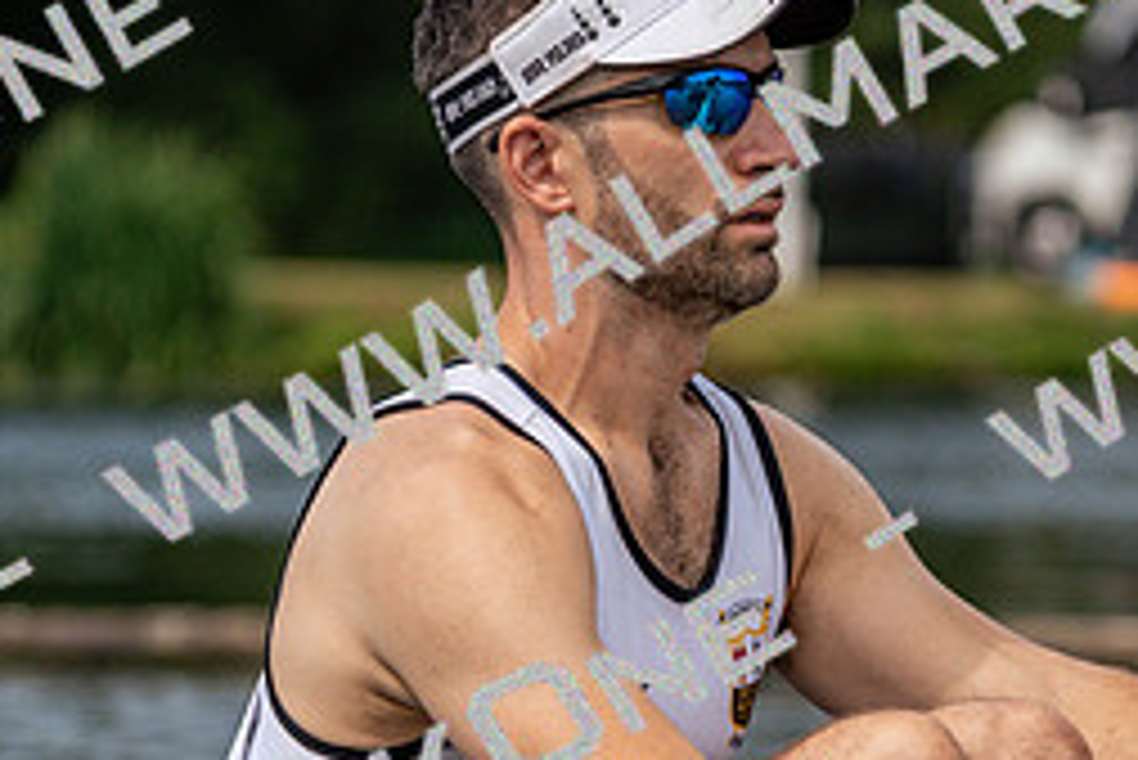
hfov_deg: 4.5
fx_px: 14517
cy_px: 555
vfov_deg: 3.0
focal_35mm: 459
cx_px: 661
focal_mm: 200
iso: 320
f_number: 5.6
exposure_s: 1/1600
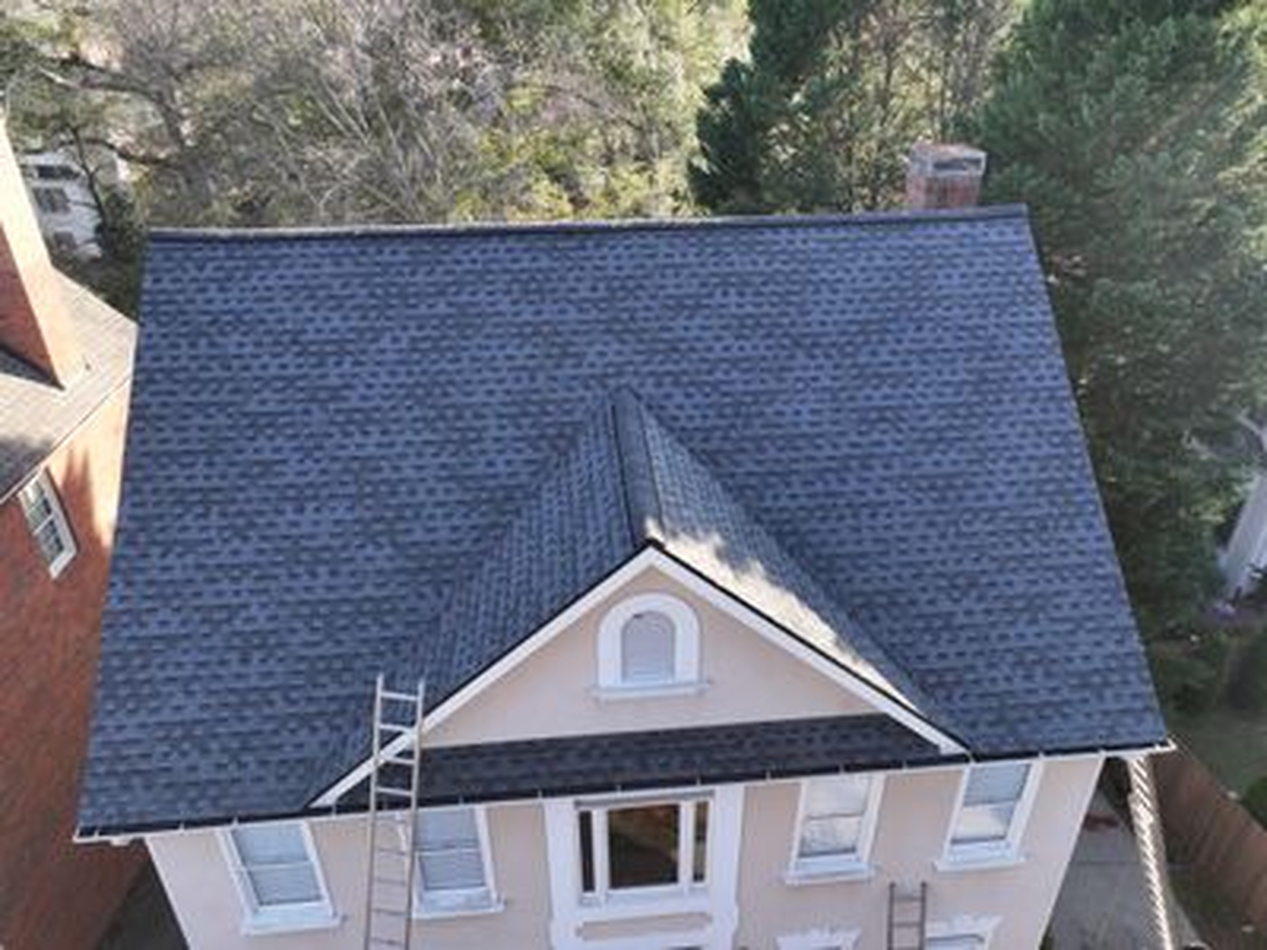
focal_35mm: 24
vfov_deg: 56.8
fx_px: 878
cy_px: 475
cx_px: 634
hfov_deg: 71.6
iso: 130
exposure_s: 1/320
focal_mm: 12.29
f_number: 2.8
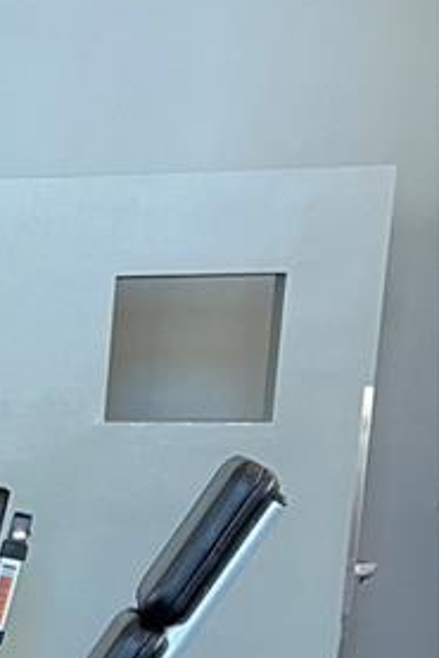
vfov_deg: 16.5
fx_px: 2137
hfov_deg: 10.2
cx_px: -624
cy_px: 862
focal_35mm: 117
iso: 100
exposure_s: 1/60
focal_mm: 5.7
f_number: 1.5
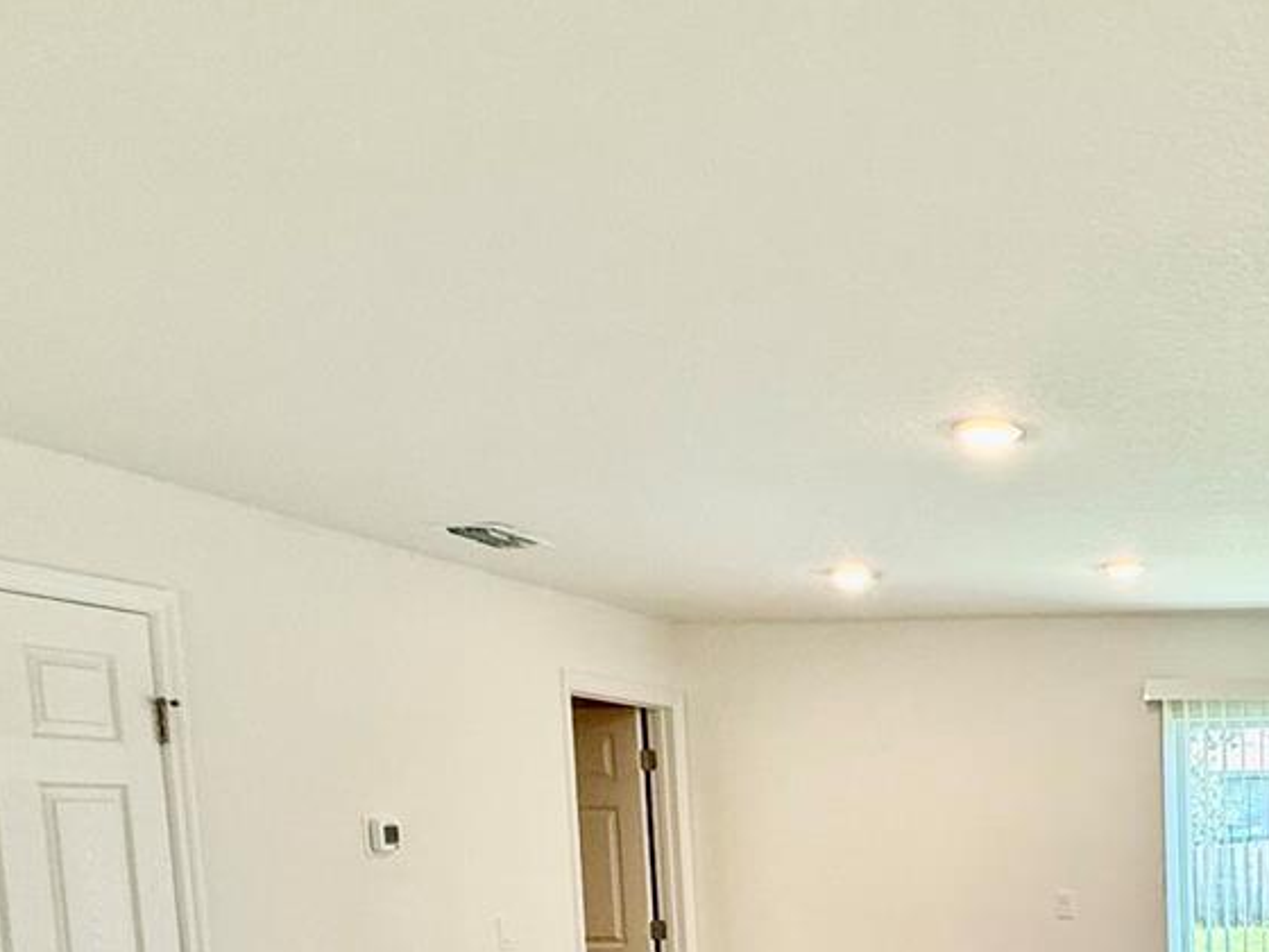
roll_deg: +0.5
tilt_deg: -5.0
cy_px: 975
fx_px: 1466
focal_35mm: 40
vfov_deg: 32.7
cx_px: 1335
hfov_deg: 39.7
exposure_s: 1/120
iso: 125
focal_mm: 2.22
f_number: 2.2
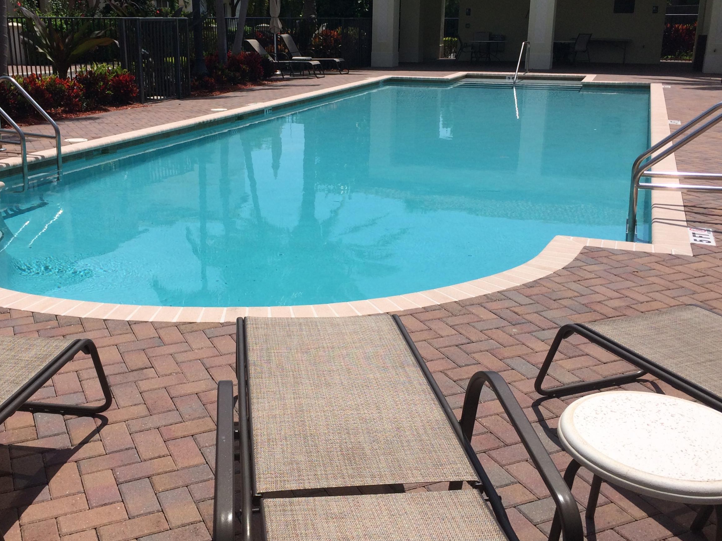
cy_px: 239
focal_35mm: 39
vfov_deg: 36.8
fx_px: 813
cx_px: 323
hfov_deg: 47.8
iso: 40
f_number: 2.2
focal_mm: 4.12
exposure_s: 1/4115
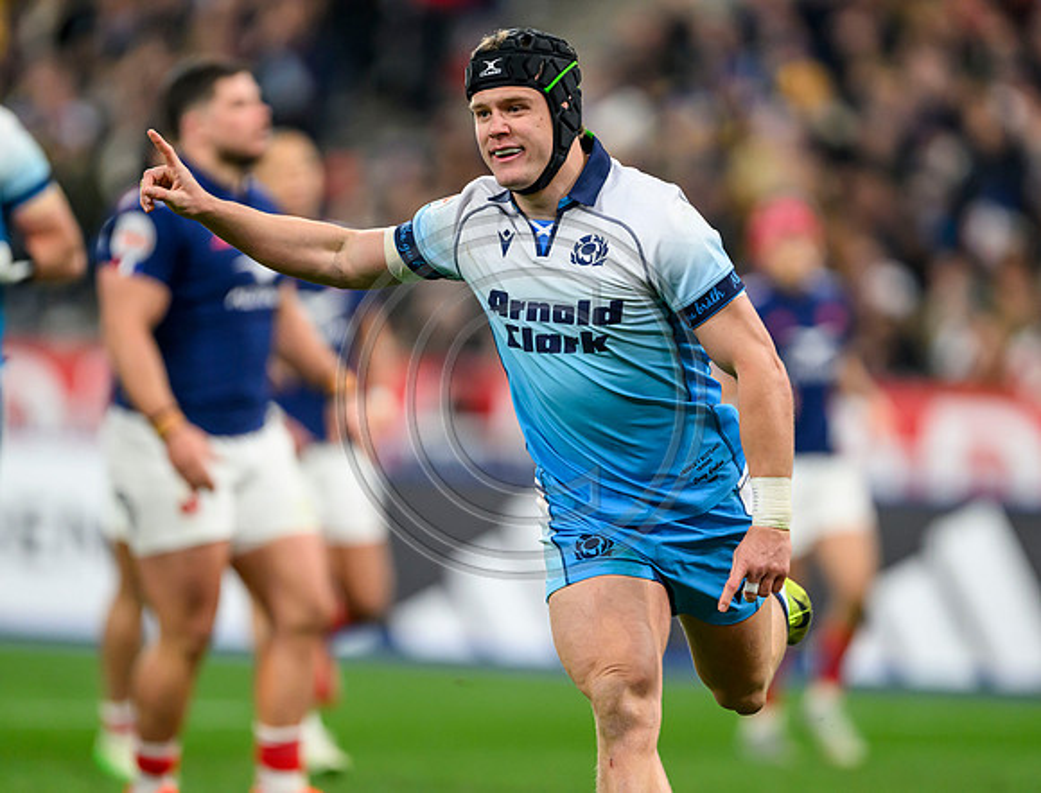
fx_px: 13850
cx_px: 624
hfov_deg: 4.3
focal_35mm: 458
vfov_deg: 3.3
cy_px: 415
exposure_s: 1/2500
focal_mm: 400
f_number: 2.8
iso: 3200
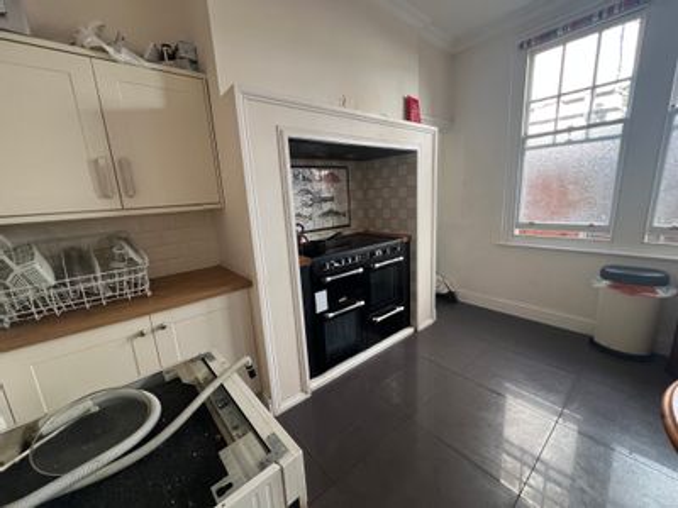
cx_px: 339
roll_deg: +2.6
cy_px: 254
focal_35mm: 13
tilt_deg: -12.1
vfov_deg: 89.9
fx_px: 255
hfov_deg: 106.2
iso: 250
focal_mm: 1.57
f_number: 1.8
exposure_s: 1/95
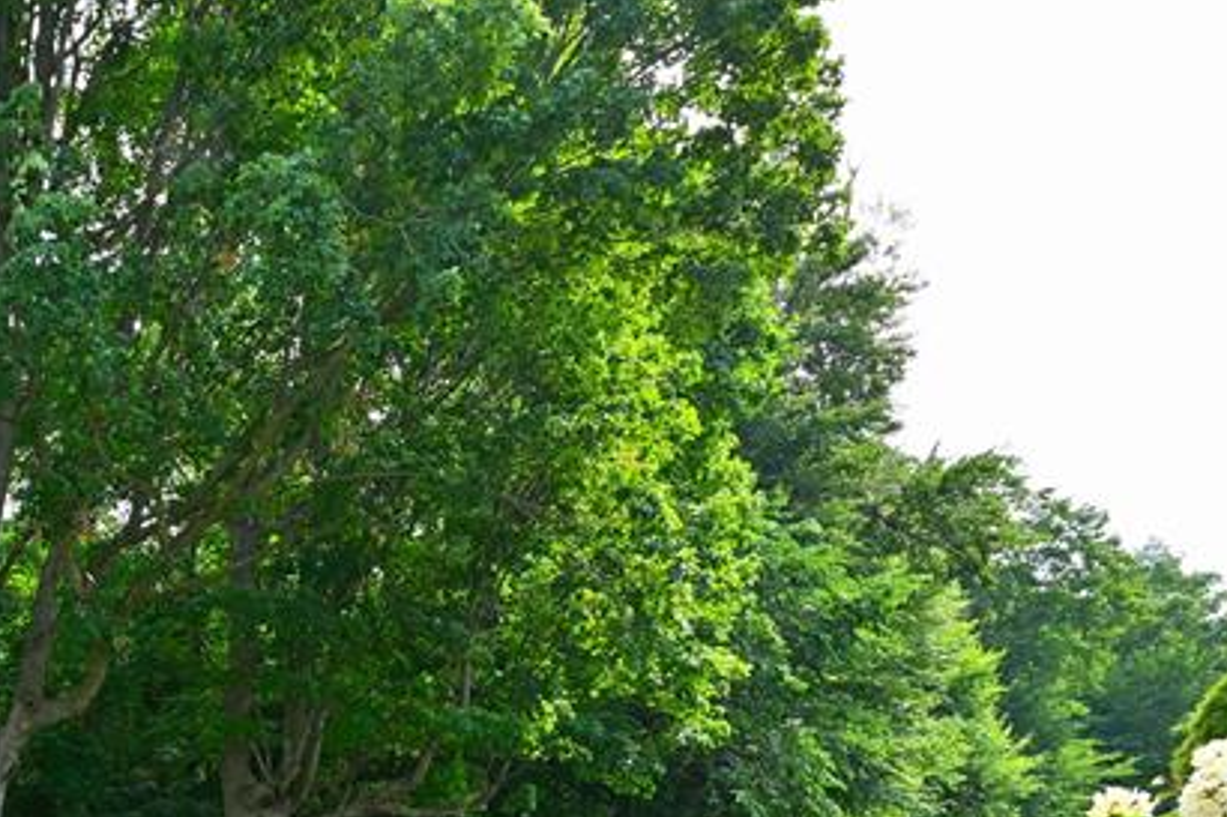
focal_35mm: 35
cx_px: -15
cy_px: 940
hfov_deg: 45.4
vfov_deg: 32.4
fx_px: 1192
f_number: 10
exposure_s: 1/60
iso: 180
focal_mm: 14
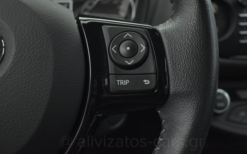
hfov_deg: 54.5
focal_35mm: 36
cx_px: 131
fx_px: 239
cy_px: 64
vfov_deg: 35.6
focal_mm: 21
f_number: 3.8
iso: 1600
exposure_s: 1/80
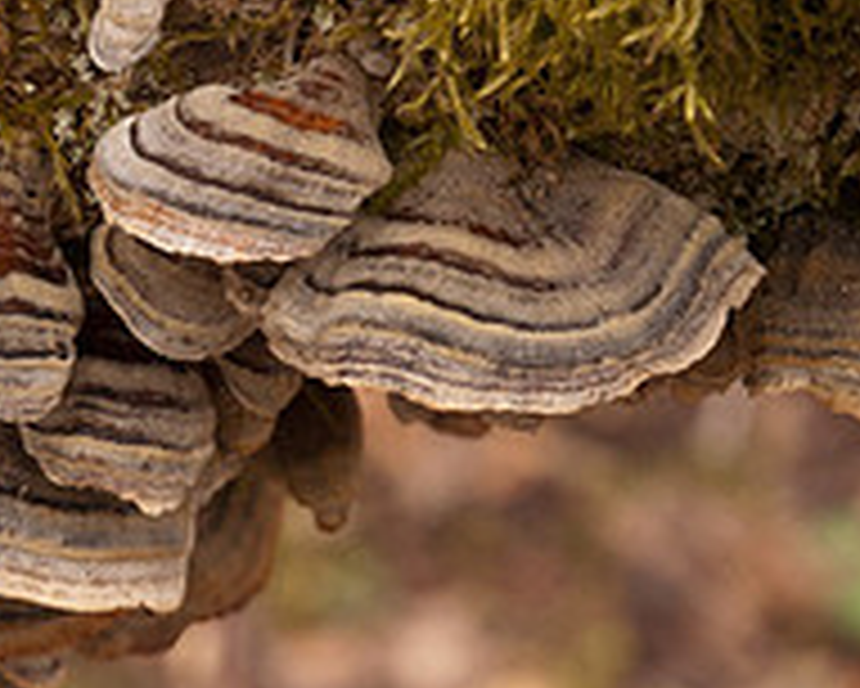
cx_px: 86
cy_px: 241
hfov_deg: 7.7
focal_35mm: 249
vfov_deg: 6.2
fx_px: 6341
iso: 400
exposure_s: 1/50
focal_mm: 42
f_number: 9
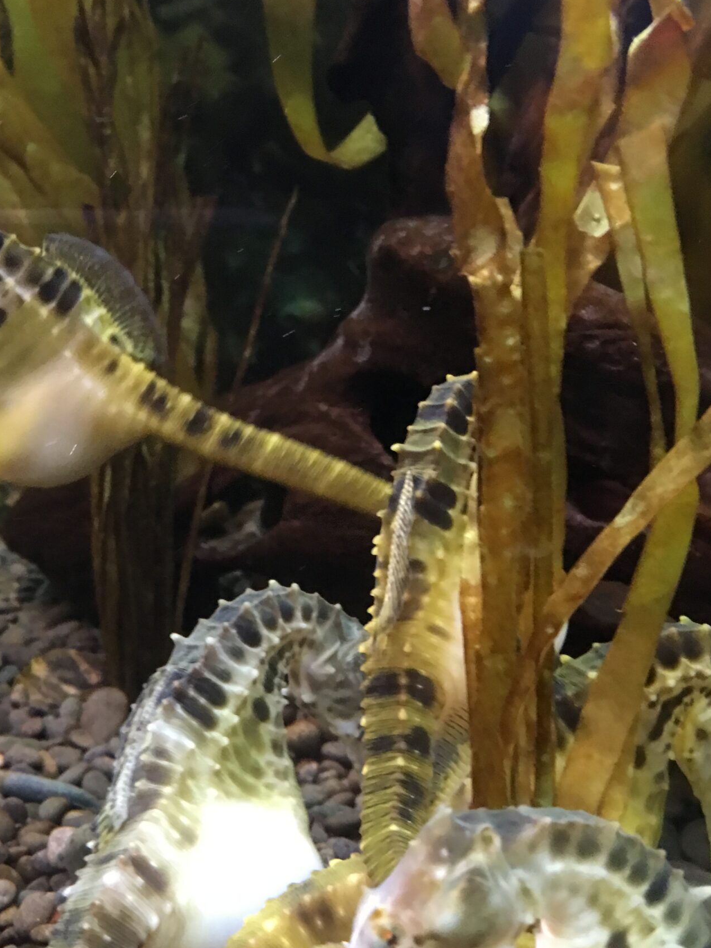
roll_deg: +3.4
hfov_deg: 32.7
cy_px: 606
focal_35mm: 44
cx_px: 250
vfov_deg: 42.5
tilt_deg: -13.9
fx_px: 1205
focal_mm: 4.15
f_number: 2.2
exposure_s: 1/8
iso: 125
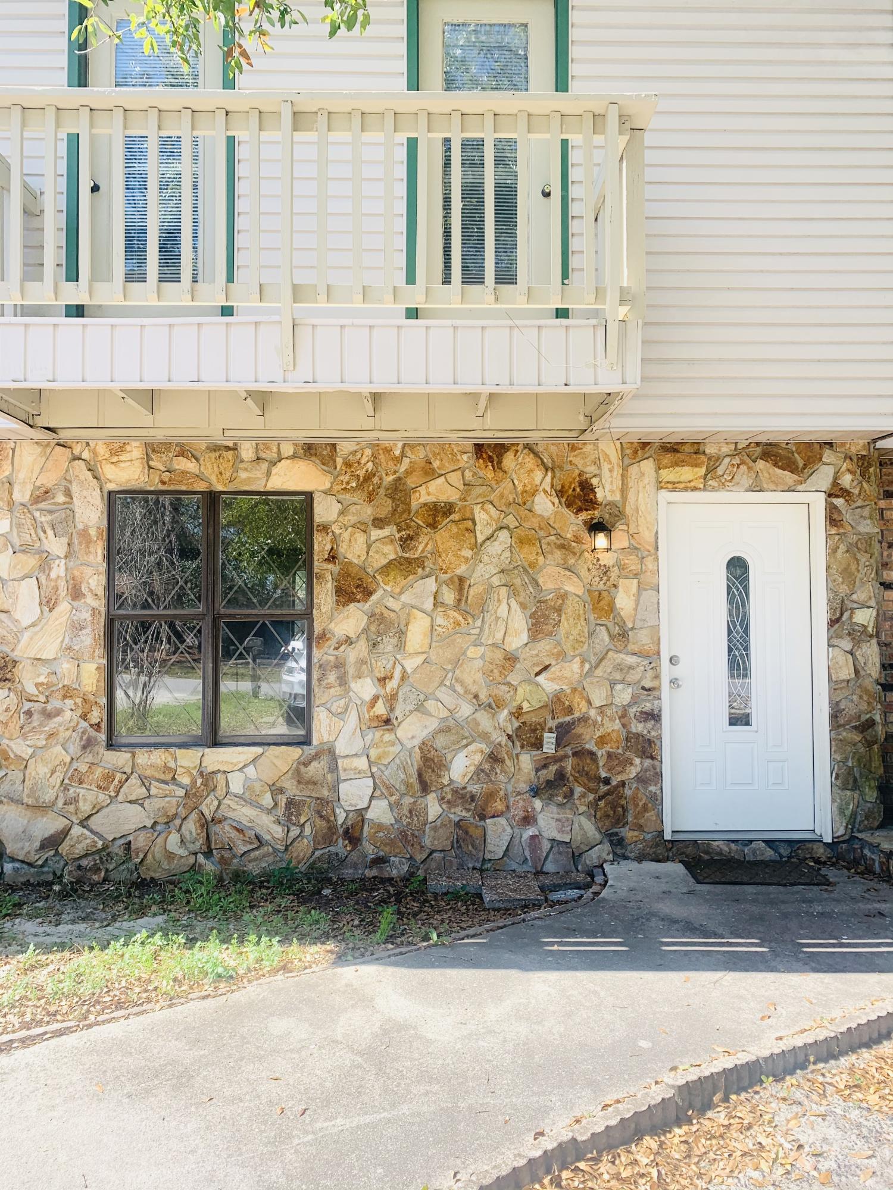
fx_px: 894
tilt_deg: +3.3
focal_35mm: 26
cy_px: 595
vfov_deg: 67.3
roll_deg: -0.1
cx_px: 446
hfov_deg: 53.1
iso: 25
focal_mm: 4.25
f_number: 1.8
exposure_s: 1/424
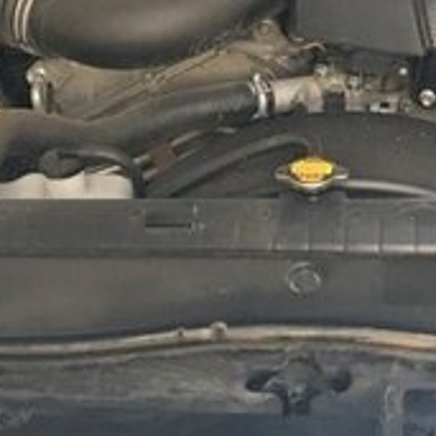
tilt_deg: -24.6
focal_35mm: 99
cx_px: 395
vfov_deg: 16.7
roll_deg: -2.0
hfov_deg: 17.3
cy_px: -108
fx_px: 1411
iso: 100
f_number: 2.2
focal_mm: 4.15
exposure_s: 1/33
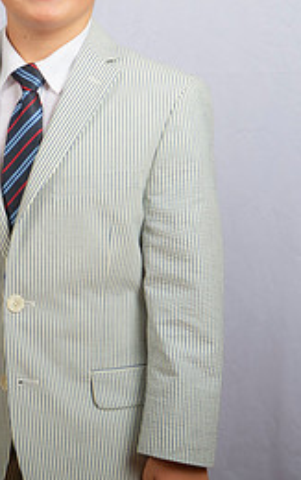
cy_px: 148
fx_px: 1545
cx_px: -151
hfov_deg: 10.7
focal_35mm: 118
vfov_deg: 17.6
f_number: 8
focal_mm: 52
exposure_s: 1/200
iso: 320
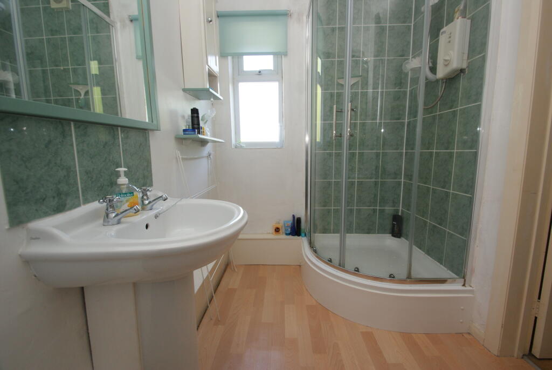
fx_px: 230
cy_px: 185
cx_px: 276
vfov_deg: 77.5
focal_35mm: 15
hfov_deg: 100.3
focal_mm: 10
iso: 400
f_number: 5.6
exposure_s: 1/60
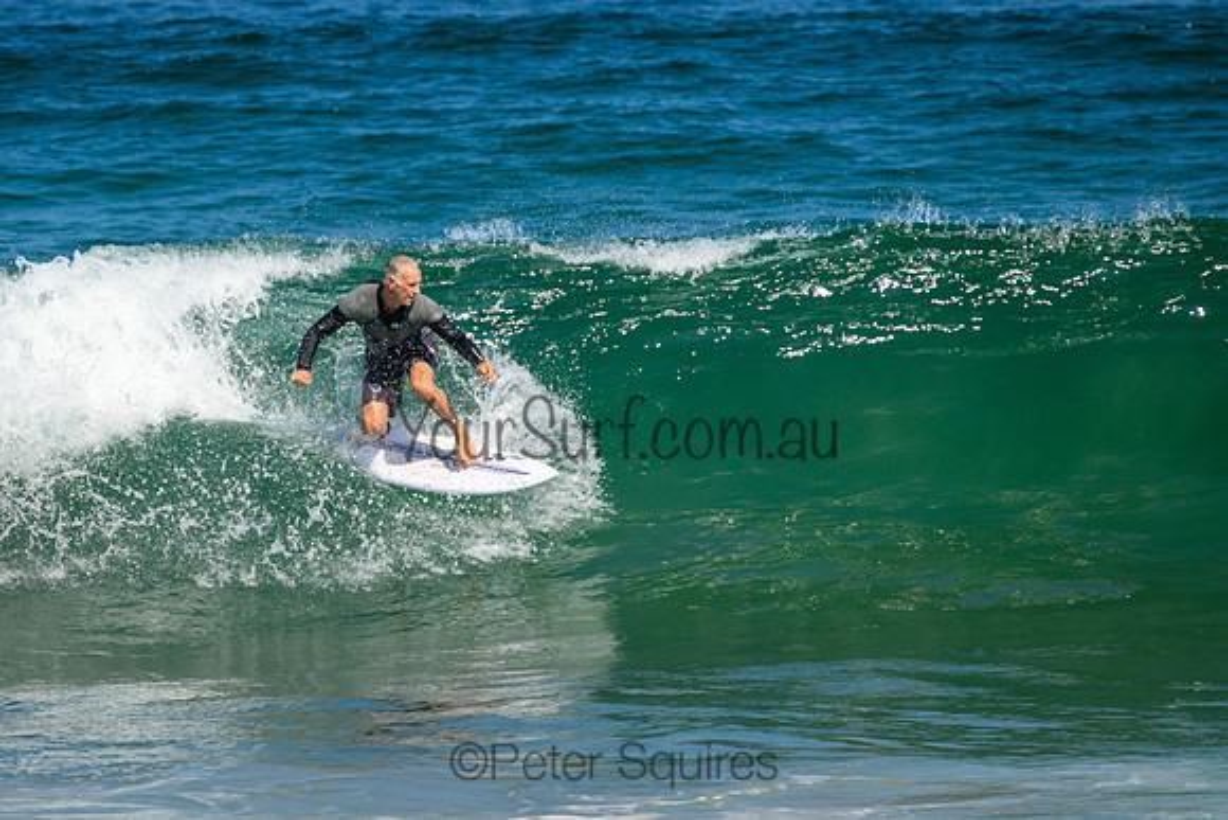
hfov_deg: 2.2
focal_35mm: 920
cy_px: 350
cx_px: 524
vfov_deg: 1.5
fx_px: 31399
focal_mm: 800
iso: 1100
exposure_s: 1/2000
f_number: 11
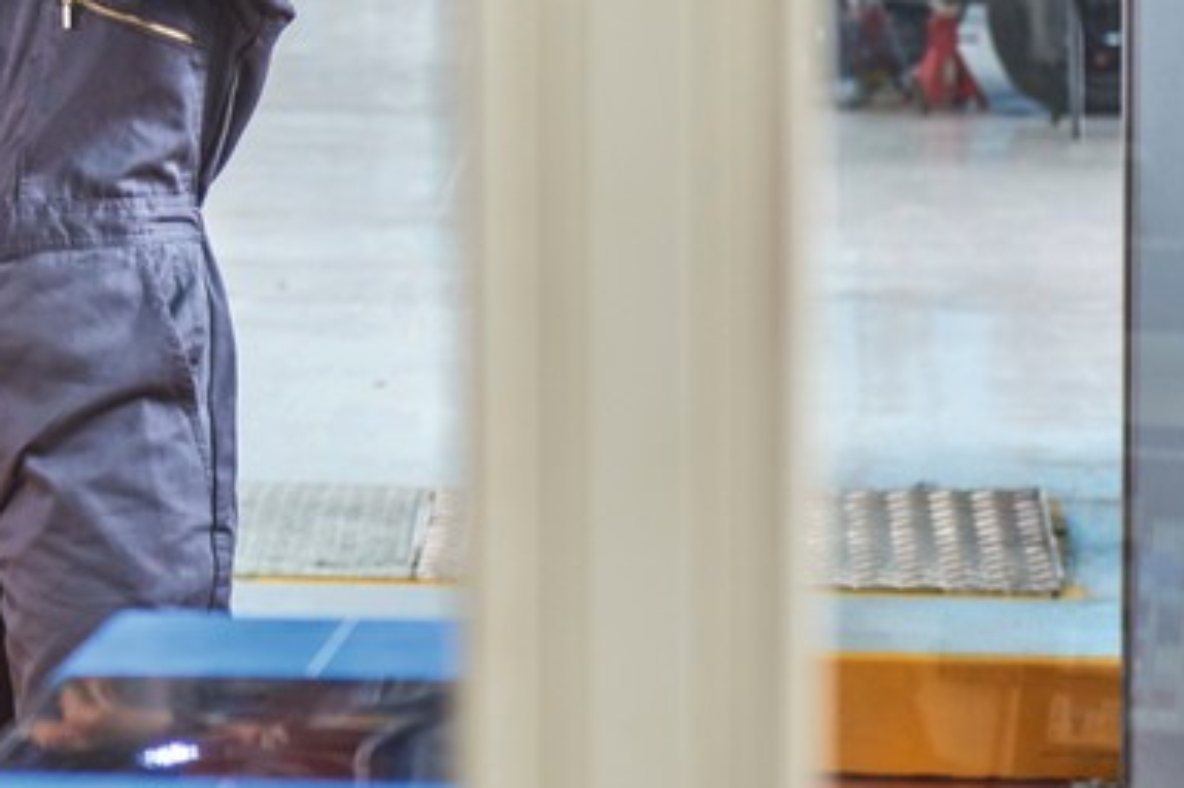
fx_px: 6049
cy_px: -142
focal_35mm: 184
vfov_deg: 7.4
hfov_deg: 10.8
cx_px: -581
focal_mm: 55
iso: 500
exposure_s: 1/100
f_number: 3.2
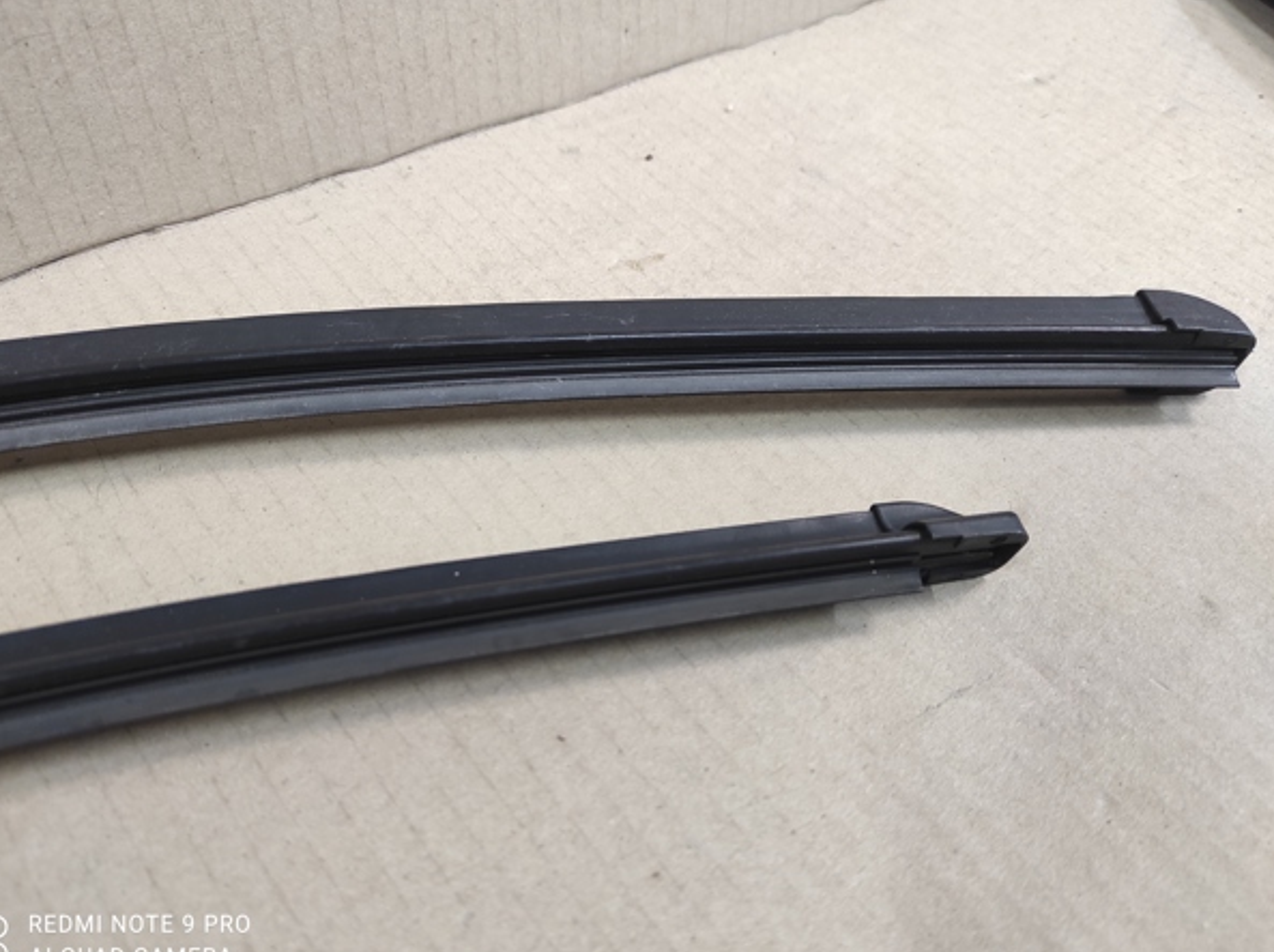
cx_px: 602
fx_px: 992
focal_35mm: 27
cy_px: 496
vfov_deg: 51.2
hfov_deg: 65.3
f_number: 1.89
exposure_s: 1/33
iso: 596
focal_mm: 5.43
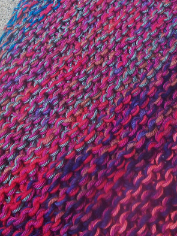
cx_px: 134
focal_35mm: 52
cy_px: 62
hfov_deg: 27.6
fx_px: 355
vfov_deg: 36.1
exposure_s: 1/80
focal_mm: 5.7
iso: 64
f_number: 2.8
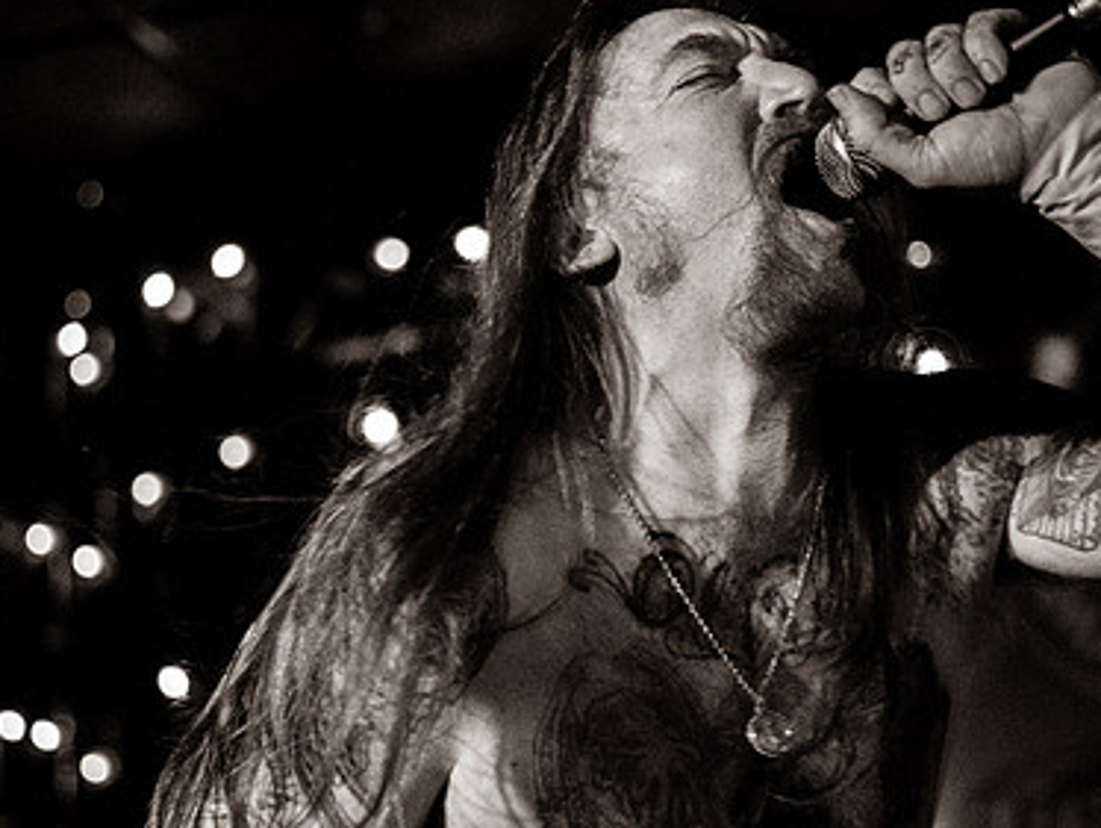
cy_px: 440
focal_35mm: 91
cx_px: 481
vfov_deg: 16.3
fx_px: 2896
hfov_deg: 21.5
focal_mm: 50
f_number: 1.8
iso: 3200
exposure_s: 1/320
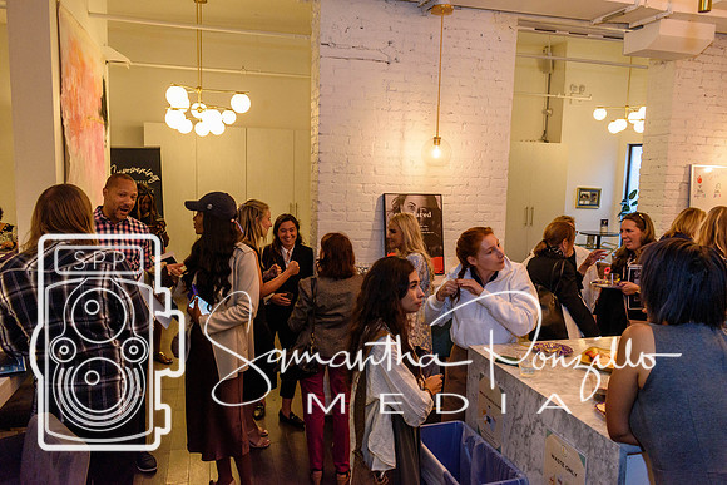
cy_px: 242
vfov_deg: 48.0
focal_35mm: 27
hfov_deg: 67.4
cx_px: 364
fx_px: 545
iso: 800
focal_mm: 18
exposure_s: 1/100
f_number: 5
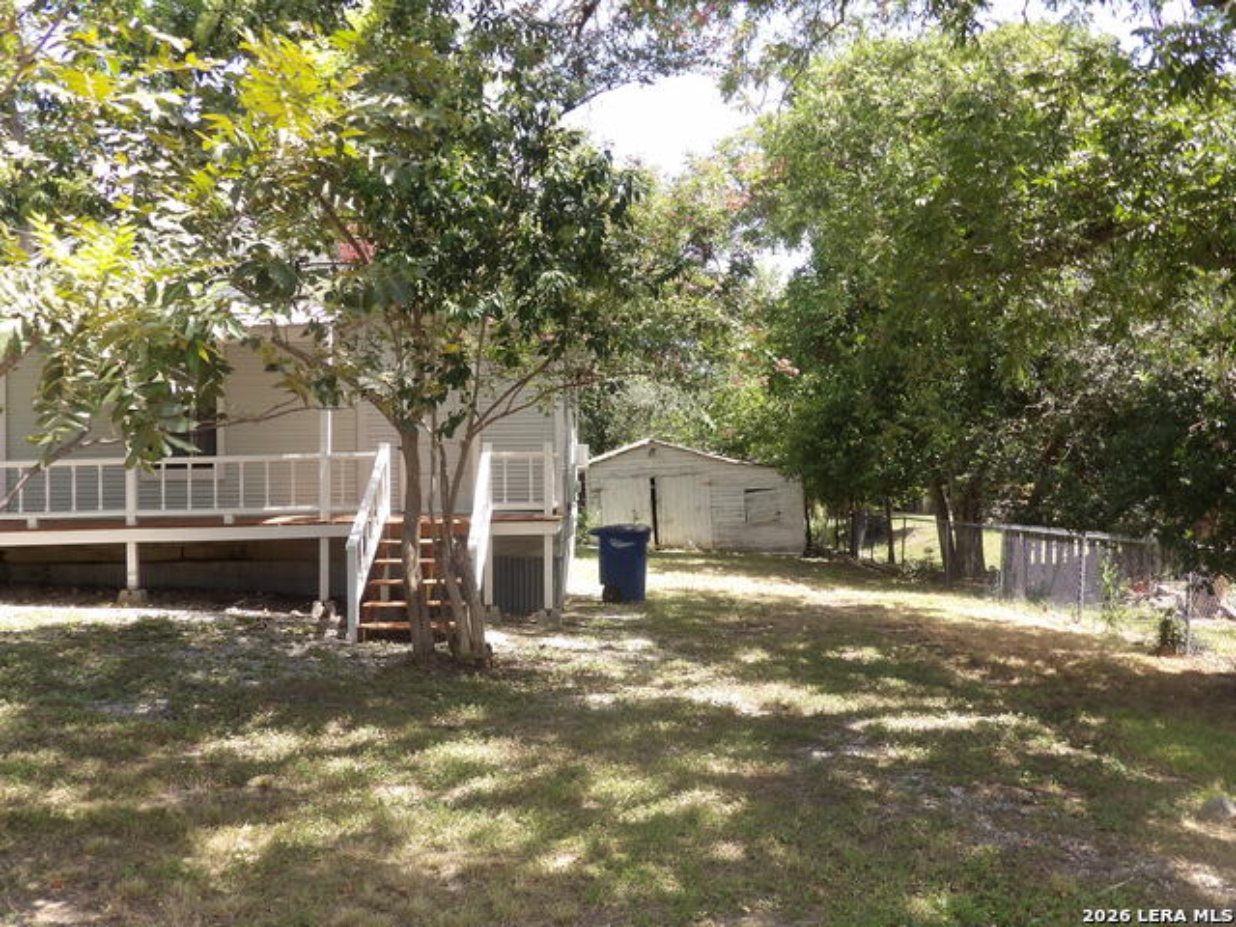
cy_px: 464
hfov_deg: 55.4
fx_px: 1178
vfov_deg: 42.9
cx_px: 618
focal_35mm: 33
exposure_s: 1/175
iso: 100
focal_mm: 5.9
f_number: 3.6
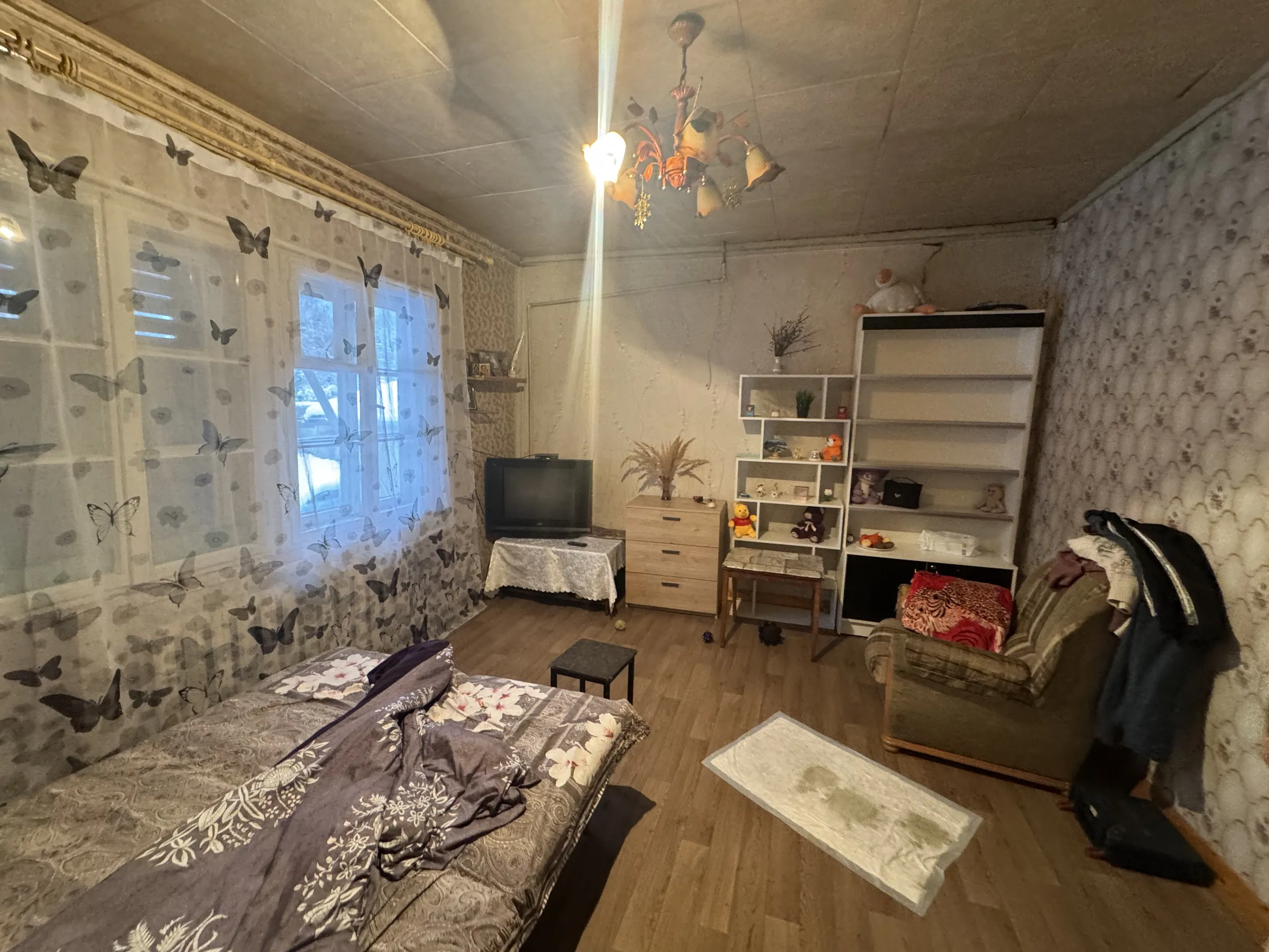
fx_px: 513
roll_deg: -1.8
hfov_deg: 102.1
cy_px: 476
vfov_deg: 85.7
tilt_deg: -8.6
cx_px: 634
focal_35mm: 14
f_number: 2.2
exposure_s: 1/50
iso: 500
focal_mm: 2.22
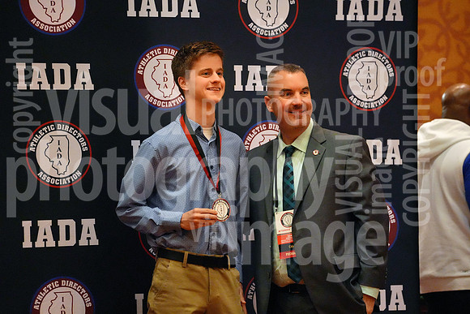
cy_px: 157
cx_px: 235
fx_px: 2337
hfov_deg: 11.5
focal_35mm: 179
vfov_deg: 7.7
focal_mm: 179
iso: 12800
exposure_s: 1/250
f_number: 3.5
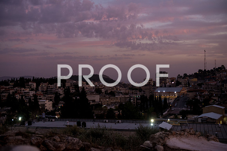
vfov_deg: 30.5
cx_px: 114
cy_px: 76
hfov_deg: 44.5
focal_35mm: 44
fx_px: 277
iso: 1600
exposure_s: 1/160
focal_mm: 44
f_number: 2.8
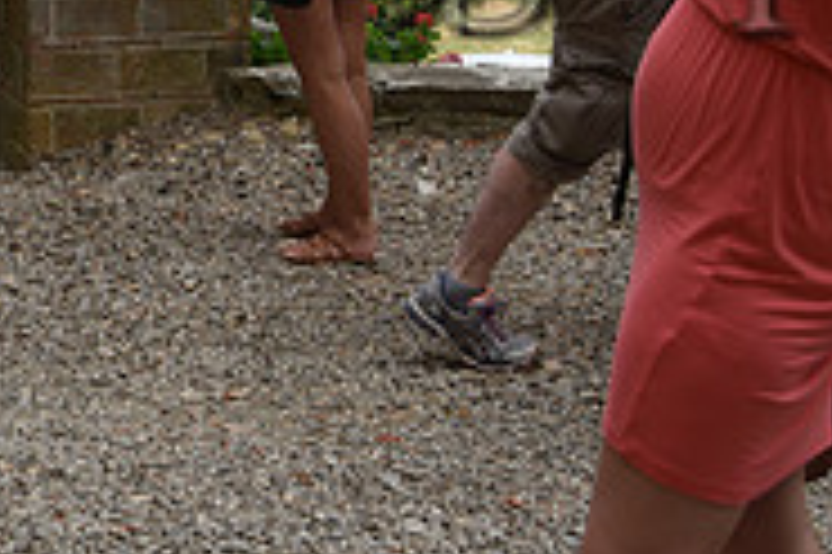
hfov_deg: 21.7
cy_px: -70
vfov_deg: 15.1
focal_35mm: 88
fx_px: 2032
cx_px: -121
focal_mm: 28
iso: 110
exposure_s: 1/125
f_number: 7.1
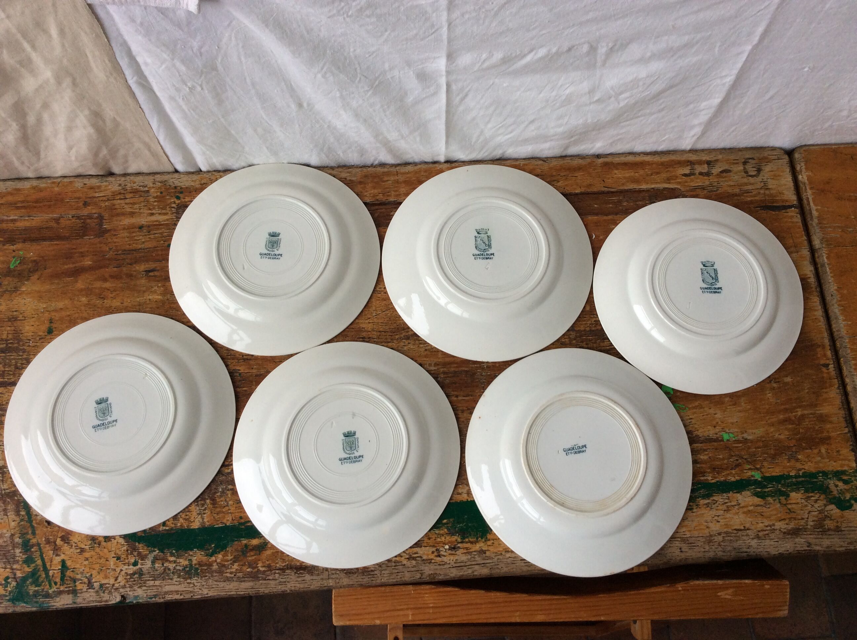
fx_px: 791
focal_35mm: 32
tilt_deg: -72.3
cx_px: 428
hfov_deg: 56.9
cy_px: 320
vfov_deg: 44.1
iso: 40
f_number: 2.4
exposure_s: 1/100
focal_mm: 3.3
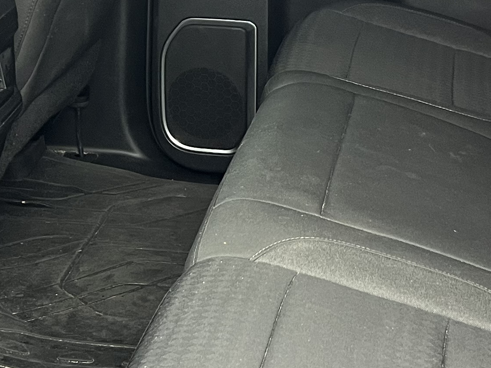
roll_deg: -1.9
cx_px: 288
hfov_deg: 21.1
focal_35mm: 93
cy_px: 62
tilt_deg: -19.7
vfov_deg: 15.8
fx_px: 1319
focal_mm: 5.7
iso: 250
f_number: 1.5
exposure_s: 1/60
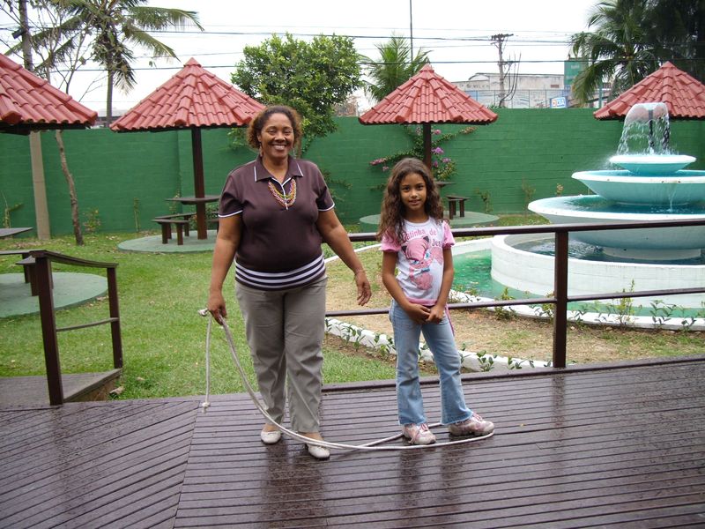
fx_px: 774
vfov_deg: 37.7
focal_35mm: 38
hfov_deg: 49.0
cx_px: 352
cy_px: 264
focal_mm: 7.8
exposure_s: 1/67
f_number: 2.8
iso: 50
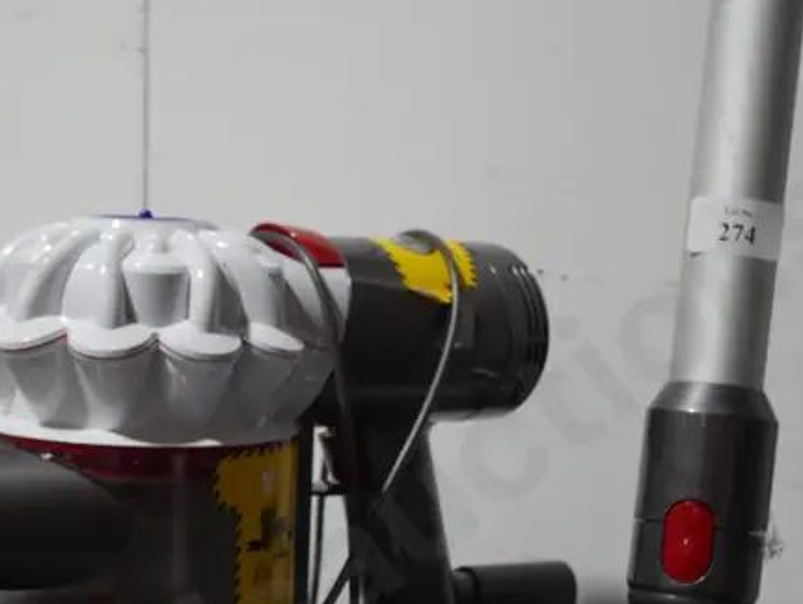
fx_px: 1764
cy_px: 502
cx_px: 440
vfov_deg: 19.2
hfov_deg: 25.6
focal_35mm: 76
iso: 200
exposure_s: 1/125
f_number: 3.6
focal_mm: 16
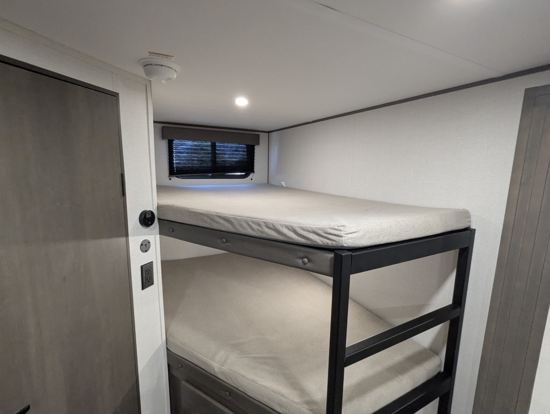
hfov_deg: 94.4
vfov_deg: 78.2
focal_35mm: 16
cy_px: 207
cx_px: 275
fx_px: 255
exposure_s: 1/50.4
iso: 730
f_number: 2.2
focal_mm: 2.35
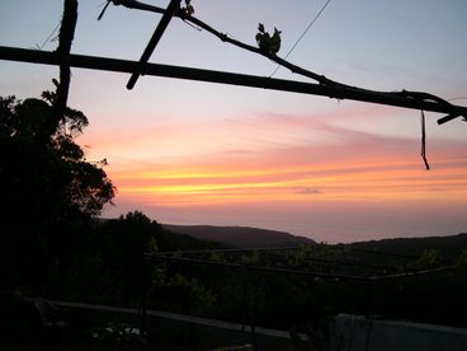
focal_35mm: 38
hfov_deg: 49.0
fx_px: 513
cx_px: 234
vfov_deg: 37.7
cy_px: 176
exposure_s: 1/68.5
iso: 100
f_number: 2.8
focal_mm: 8
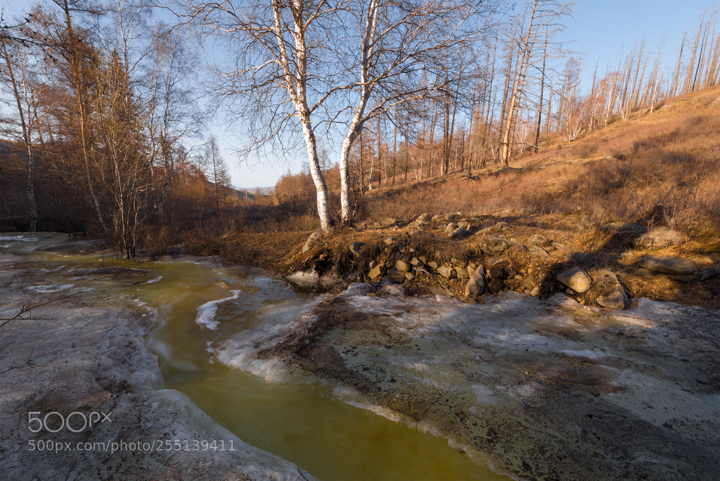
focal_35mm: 14
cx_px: 360
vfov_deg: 81.3
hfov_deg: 104.2
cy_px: 240
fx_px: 280
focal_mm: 14
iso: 50
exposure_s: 1.3
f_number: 22
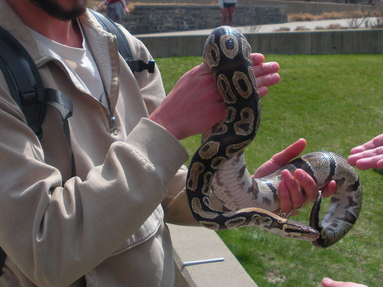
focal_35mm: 58
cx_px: 199
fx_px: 642
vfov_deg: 24.9
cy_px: 70
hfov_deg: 33.2
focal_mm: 6.3
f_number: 3.5
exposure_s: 1/613
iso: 64
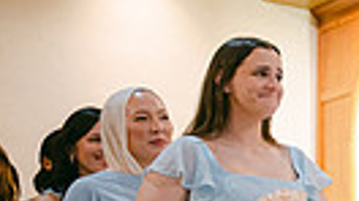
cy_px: 236
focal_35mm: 129
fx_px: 1227
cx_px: 696
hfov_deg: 14.2
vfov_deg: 9.3
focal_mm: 28
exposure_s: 1/125
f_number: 2.8
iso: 1000
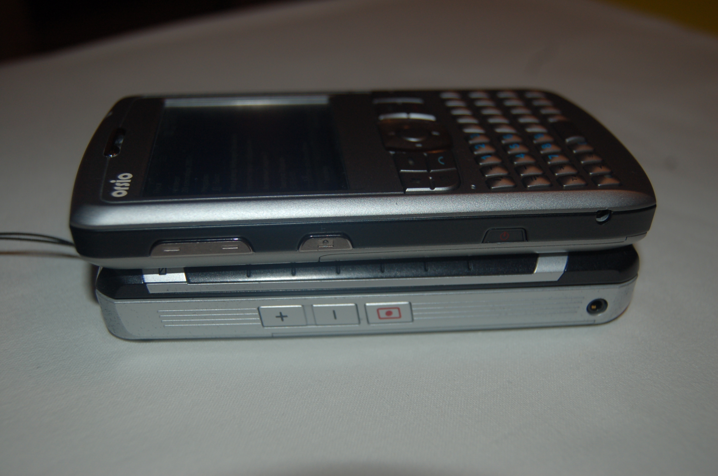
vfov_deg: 29.8
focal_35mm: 45
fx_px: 896
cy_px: 238
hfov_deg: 43.7
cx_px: 359
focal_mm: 30
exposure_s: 1/60
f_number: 4.2
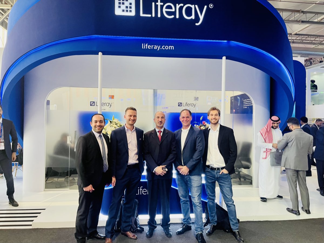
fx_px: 243
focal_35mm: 26
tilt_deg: +0.4
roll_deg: -2.3
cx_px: 162
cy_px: 122
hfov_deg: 67.3
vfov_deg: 53.0
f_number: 1.6
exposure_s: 1/60
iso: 80
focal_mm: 5.1
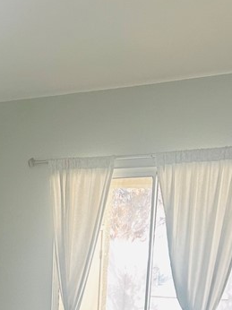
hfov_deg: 18.6
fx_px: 689
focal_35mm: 77
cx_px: 3
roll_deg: +0.3
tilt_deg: -16.0
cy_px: 439
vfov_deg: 21.9
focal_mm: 5.7
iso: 125
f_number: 1.5
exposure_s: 1/120
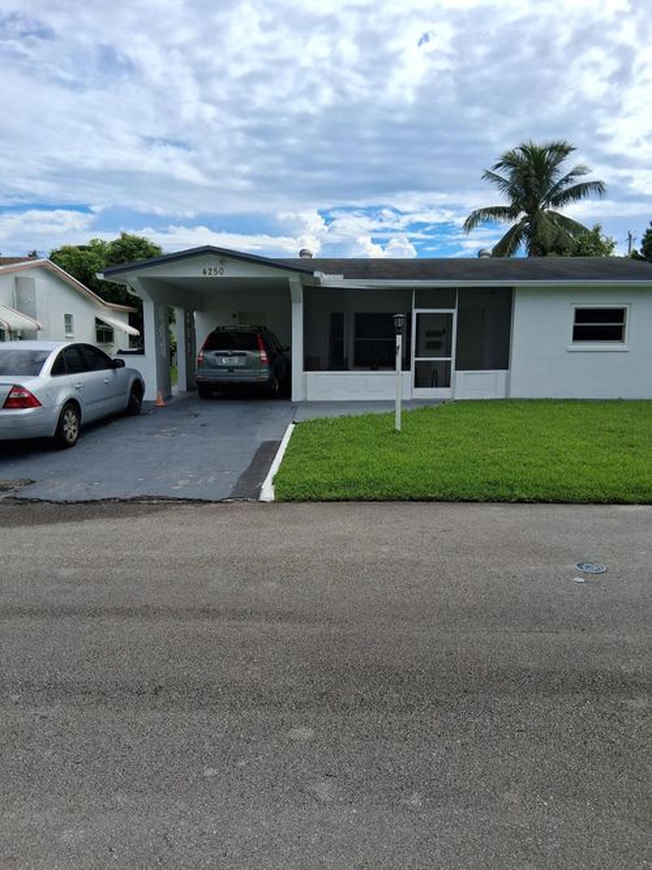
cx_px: 326
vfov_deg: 67.3
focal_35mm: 26
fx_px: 653
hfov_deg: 53.0
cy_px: 435
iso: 25
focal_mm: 3.98
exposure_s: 1/1048
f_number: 1.8
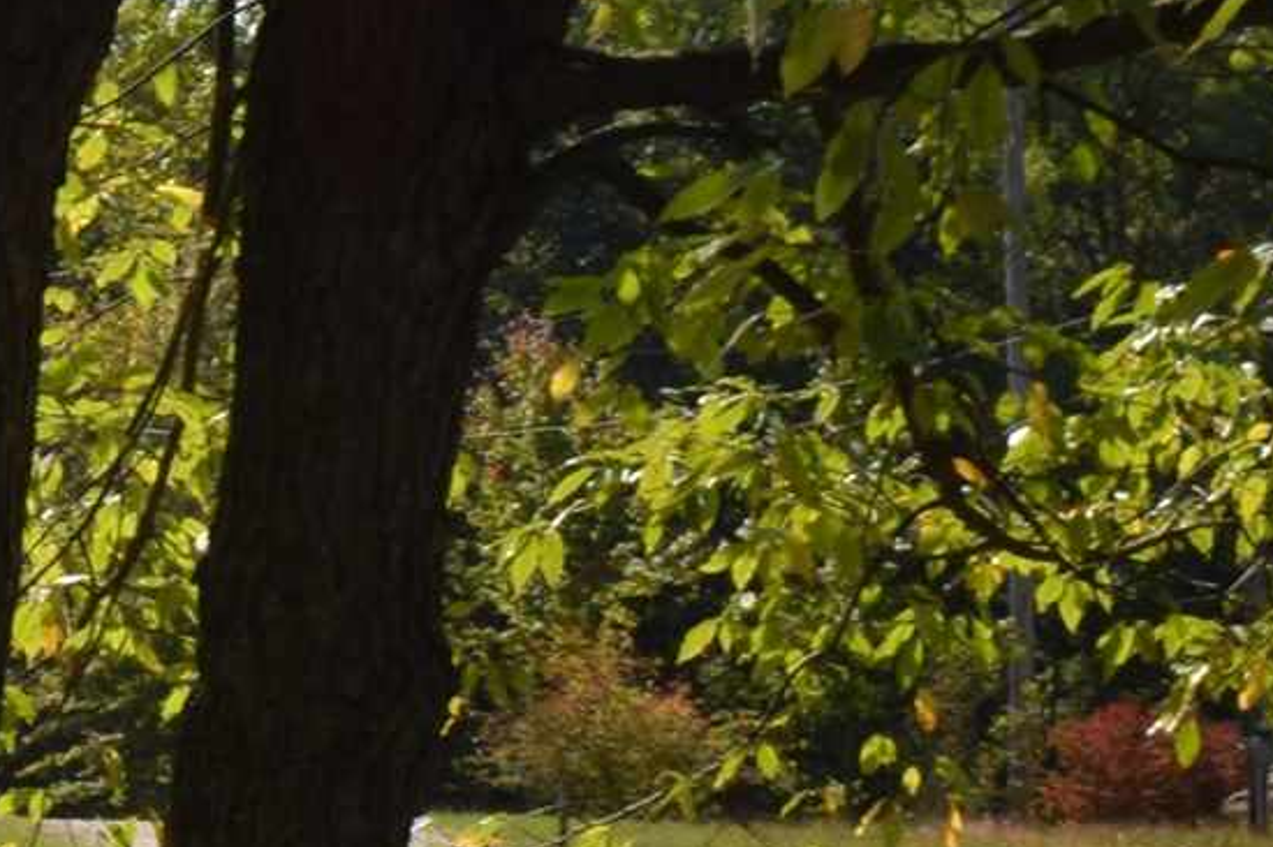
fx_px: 6813
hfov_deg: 9.5
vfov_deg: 7.1
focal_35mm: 193
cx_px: -1771
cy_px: 824
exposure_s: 1/200
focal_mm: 23
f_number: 13
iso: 100
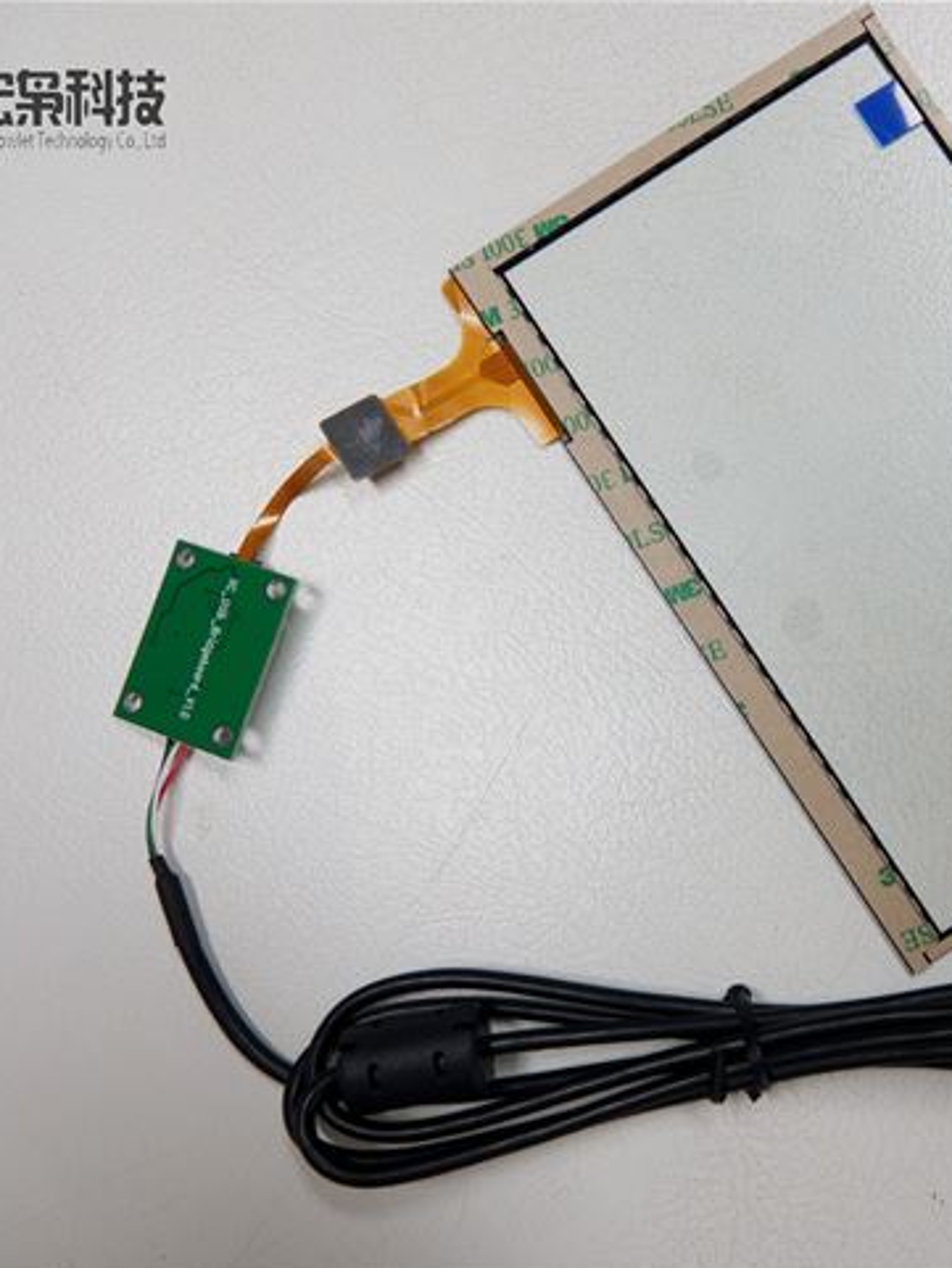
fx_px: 1283
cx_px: 770
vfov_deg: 52.6
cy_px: 638
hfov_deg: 39.0
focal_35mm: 35
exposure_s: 1/60
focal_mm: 8.8
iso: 100
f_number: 2.4
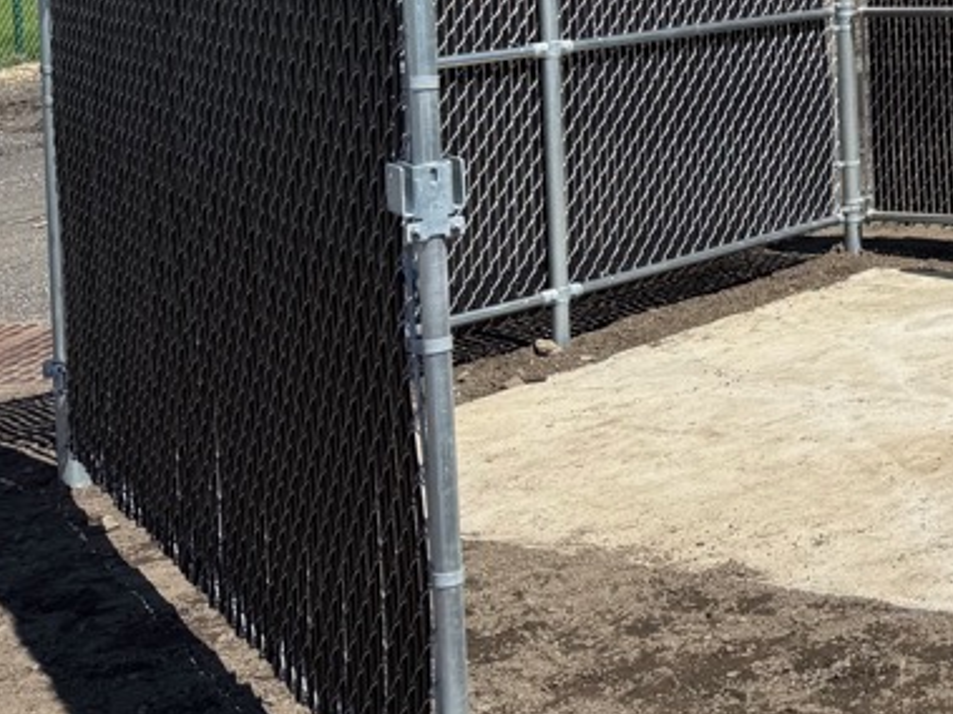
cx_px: 1282
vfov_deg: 18.4
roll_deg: +2.5
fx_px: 2092
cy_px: -143
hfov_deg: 22.6
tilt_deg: -0.3
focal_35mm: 76
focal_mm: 6.76
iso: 80
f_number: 1.78
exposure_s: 1/4975
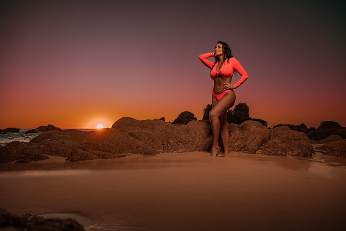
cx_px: 173
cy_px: 116
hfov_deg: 73.8
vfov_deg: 53.1
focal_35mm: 24
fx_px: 231
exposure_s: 1/500
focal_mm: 24
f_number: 4
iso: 50
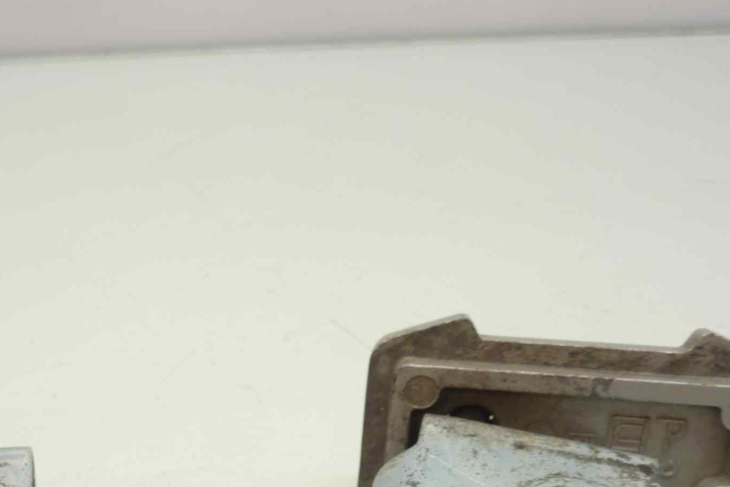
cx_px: 196
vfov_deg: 26.0
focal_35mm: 49
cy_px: 499
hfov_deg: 39.4
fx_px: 994
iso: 80
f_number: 3.3
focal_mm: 4.1
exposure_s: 1/15
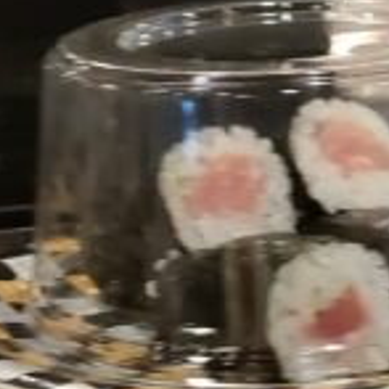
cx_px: 394
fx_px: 2111
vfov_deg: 10.4
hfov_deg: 10.4
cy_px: 450
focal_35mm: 166
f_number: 1.7
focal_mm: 4.73
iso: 831
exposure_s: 1/33
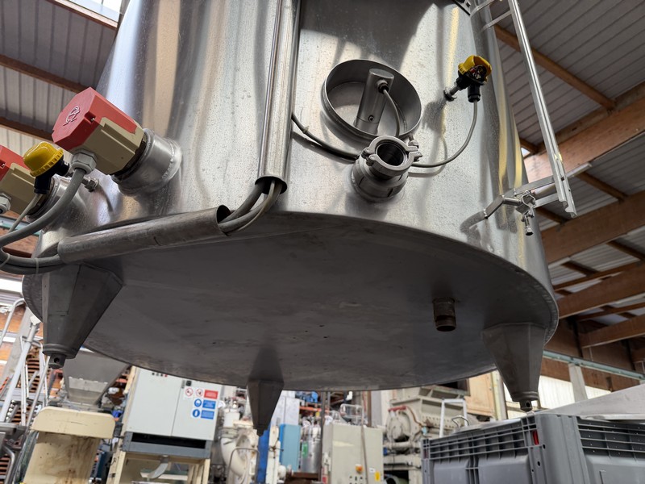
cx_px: 322
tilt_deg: +28.1
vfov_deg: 56.8
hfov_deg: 71.6
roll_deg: -4.5
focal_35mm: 24
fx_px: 447
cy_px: 242
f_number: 1.78
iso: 100
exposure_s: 1/100
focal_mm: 6.76
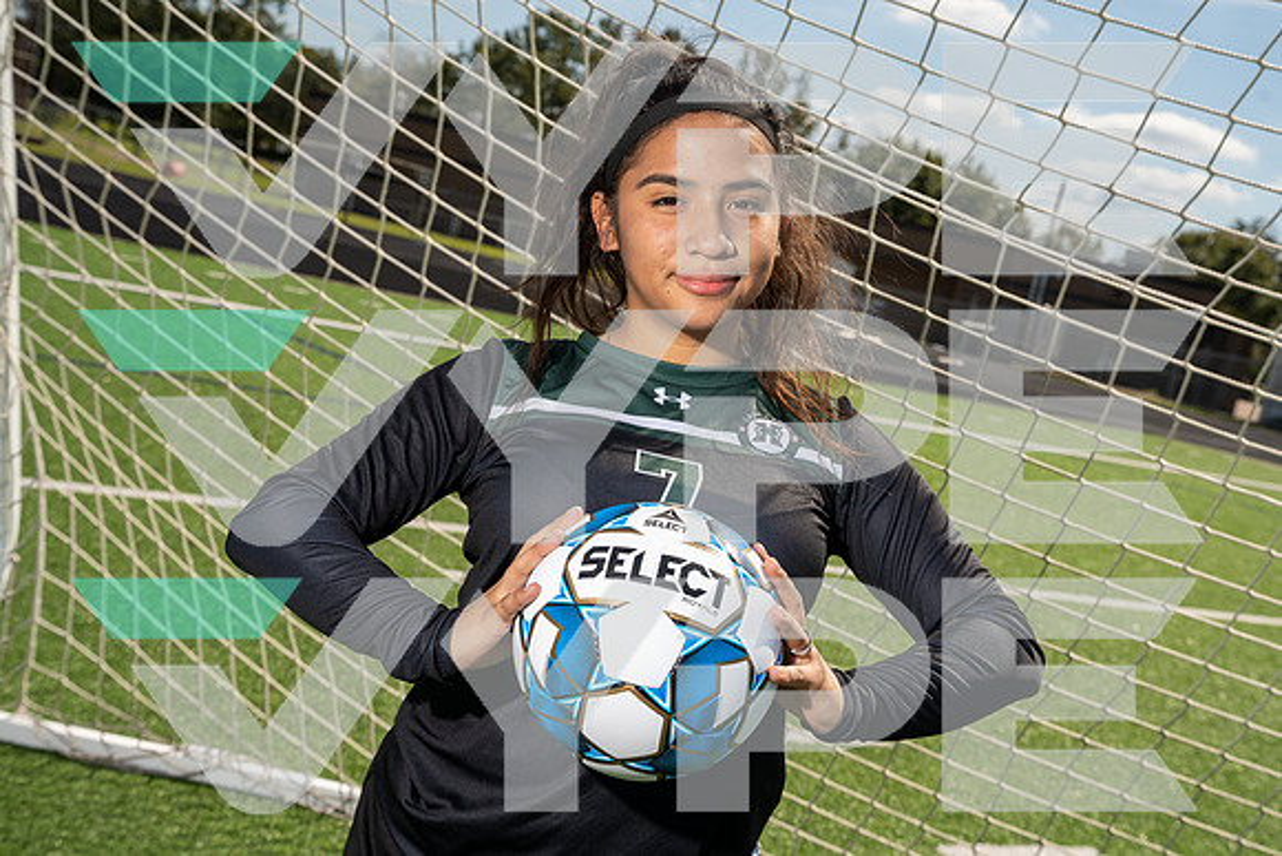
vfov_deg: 24.6
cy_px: 428
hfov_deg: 36.2
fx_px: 1959
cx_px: 641
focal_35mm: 55
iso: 100
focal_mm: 55
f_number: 8
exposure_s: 1/250
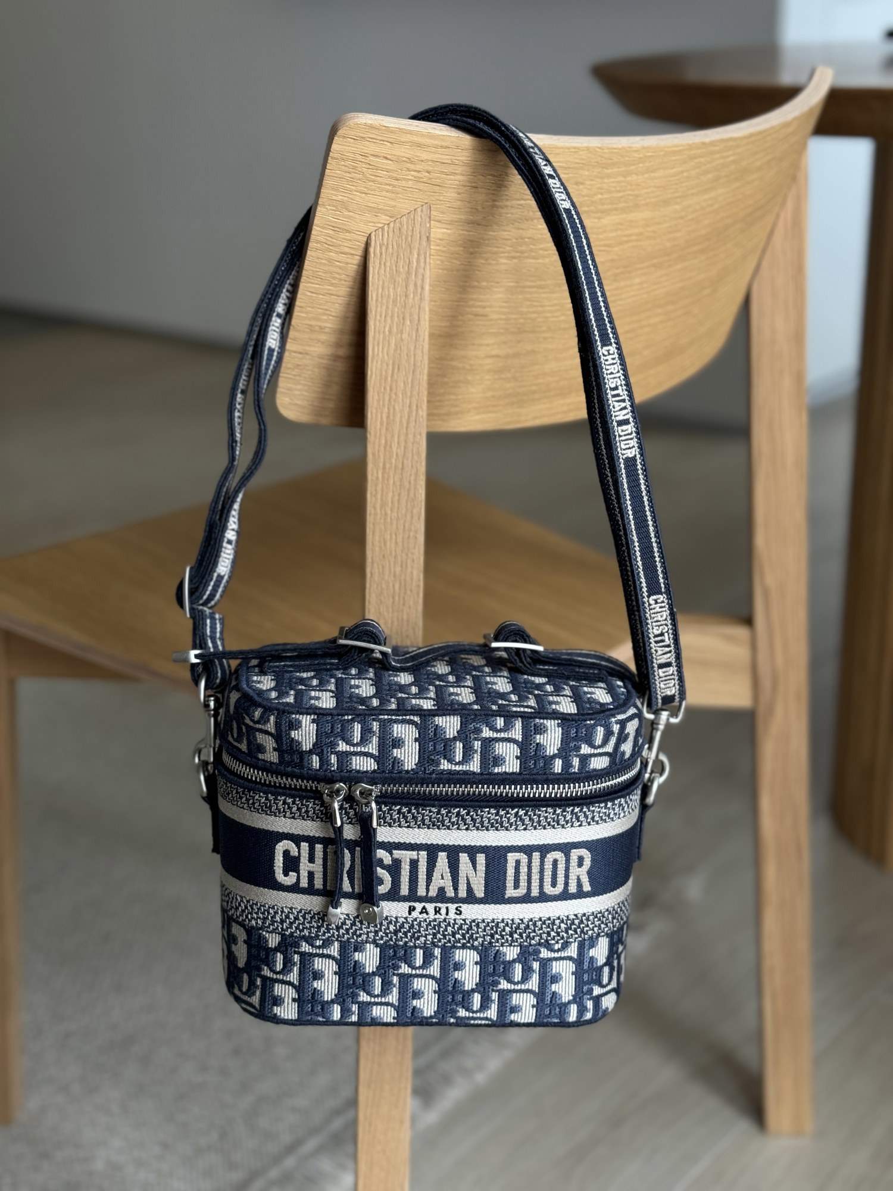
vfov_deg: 39.7
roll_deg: +0.8
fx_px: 1651
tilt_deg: -20.5
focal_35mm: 48
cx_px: 446
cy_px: 596
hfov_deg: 30.3
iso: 125
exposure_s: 1/60
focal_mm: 6.76
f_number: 1.78
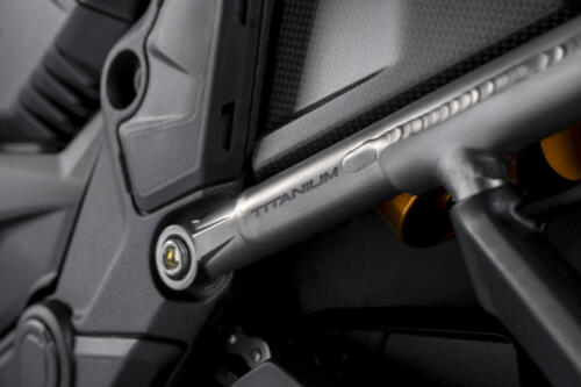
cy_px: 194
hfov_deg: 28.9
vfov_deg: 19.4
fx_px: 1129
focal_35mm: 70
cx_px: 290
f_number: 8
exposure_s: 1/100
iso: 100
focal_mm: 70
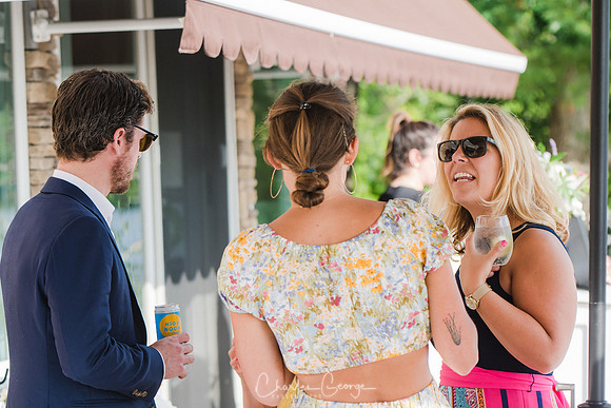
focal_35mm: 153
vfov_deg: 9.0
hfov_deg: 13.4
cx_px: 306
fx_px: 2597
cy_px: 204
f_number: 4
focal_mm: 102
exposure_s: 1/400
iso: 200
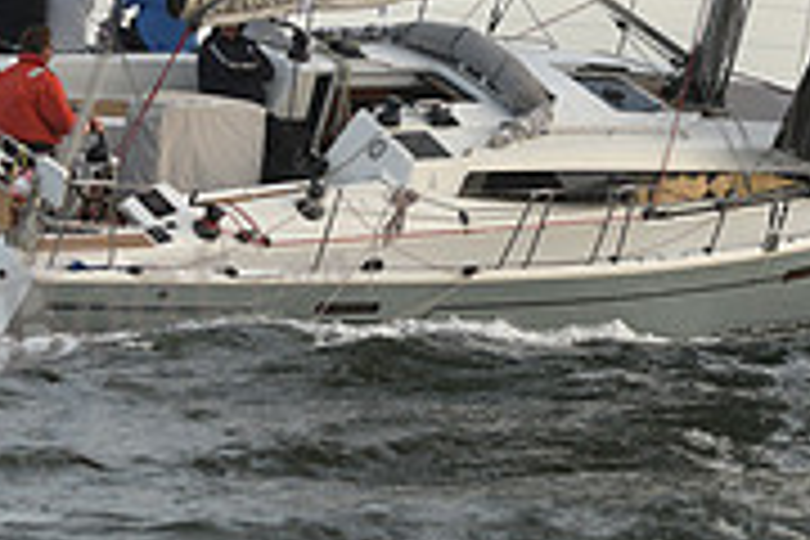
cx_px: 585
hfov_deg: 9.1
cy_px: 34
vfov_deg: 6.1
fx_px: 5062
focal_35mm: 225
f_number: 4.5
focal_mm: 70
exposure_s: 1/1000
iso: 250
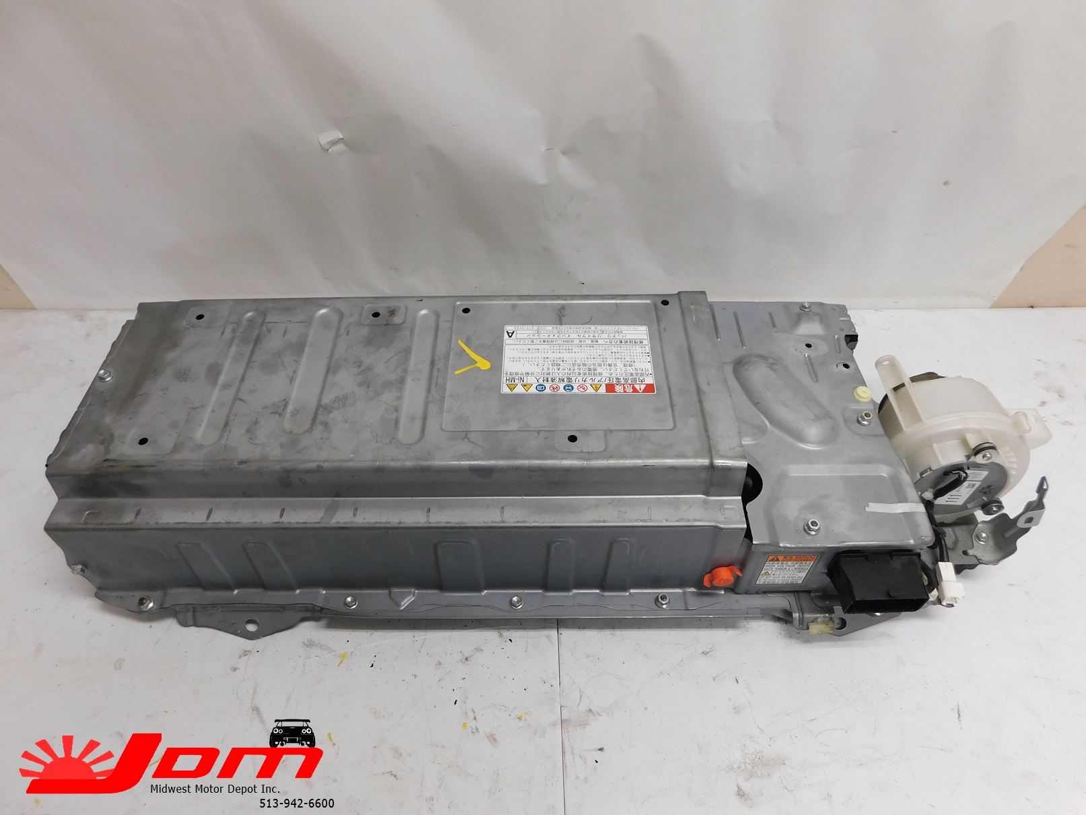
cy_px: 408
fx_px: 722
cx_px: 543
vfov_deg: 58.9
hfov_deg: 73.9
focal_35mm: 23
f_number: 3
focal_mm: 4
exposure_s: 1/30
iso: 140
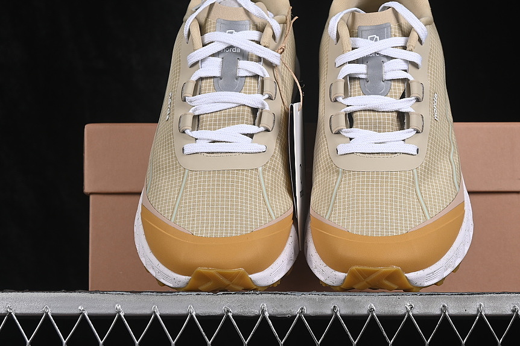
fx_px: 1357
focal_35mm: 94
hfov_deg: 21.7
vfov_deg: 14.5
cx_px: 306
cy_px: 157
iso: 160
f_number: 8
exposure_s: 1/80
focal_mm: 50
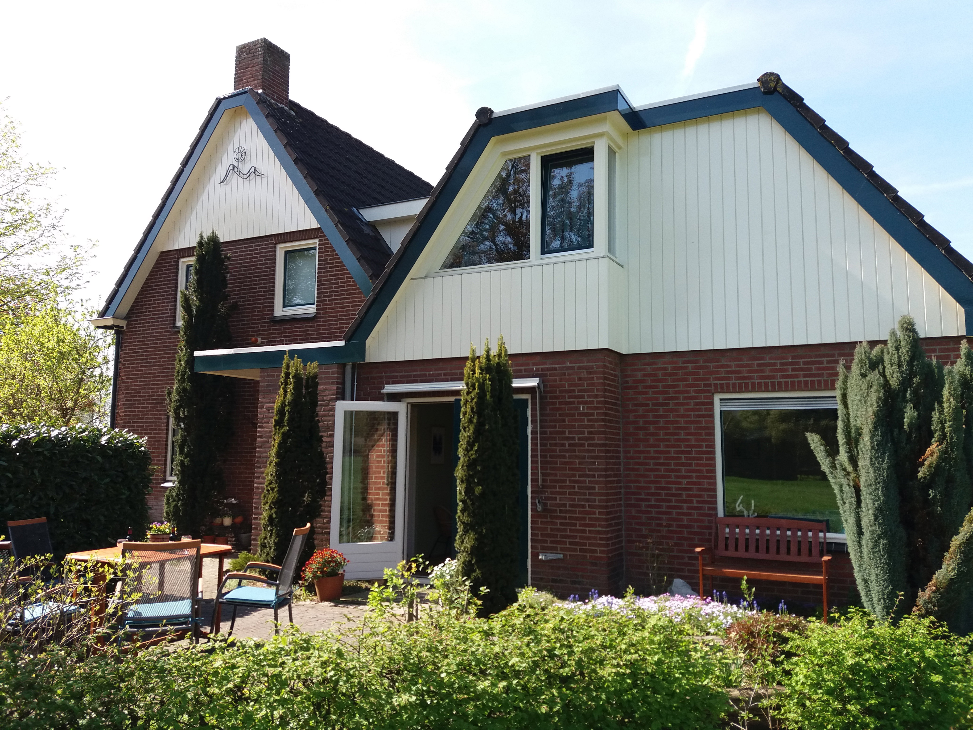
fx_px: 787
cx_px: 486
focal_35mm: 28
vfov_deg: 49.7
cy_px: 365
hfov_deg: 63.4
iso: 64
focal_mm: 3.7
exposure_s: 1/600
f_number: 1.9
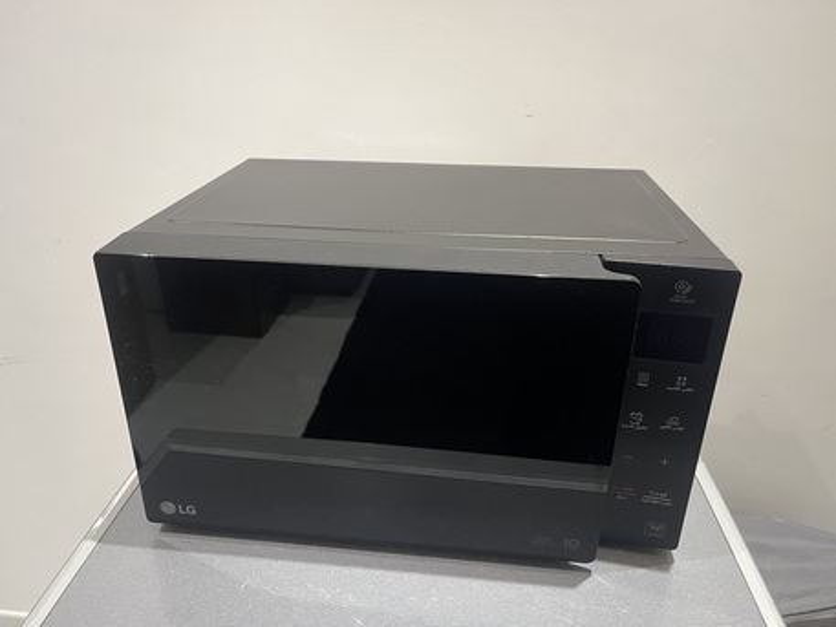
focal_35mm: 26
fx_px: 628
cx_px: 418
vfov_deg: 53.1
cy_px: 314
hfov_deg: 67.3
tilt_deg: -24.8
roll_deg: -0.6
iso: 320
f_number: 1.6
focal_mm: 5.1
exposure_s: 1/60
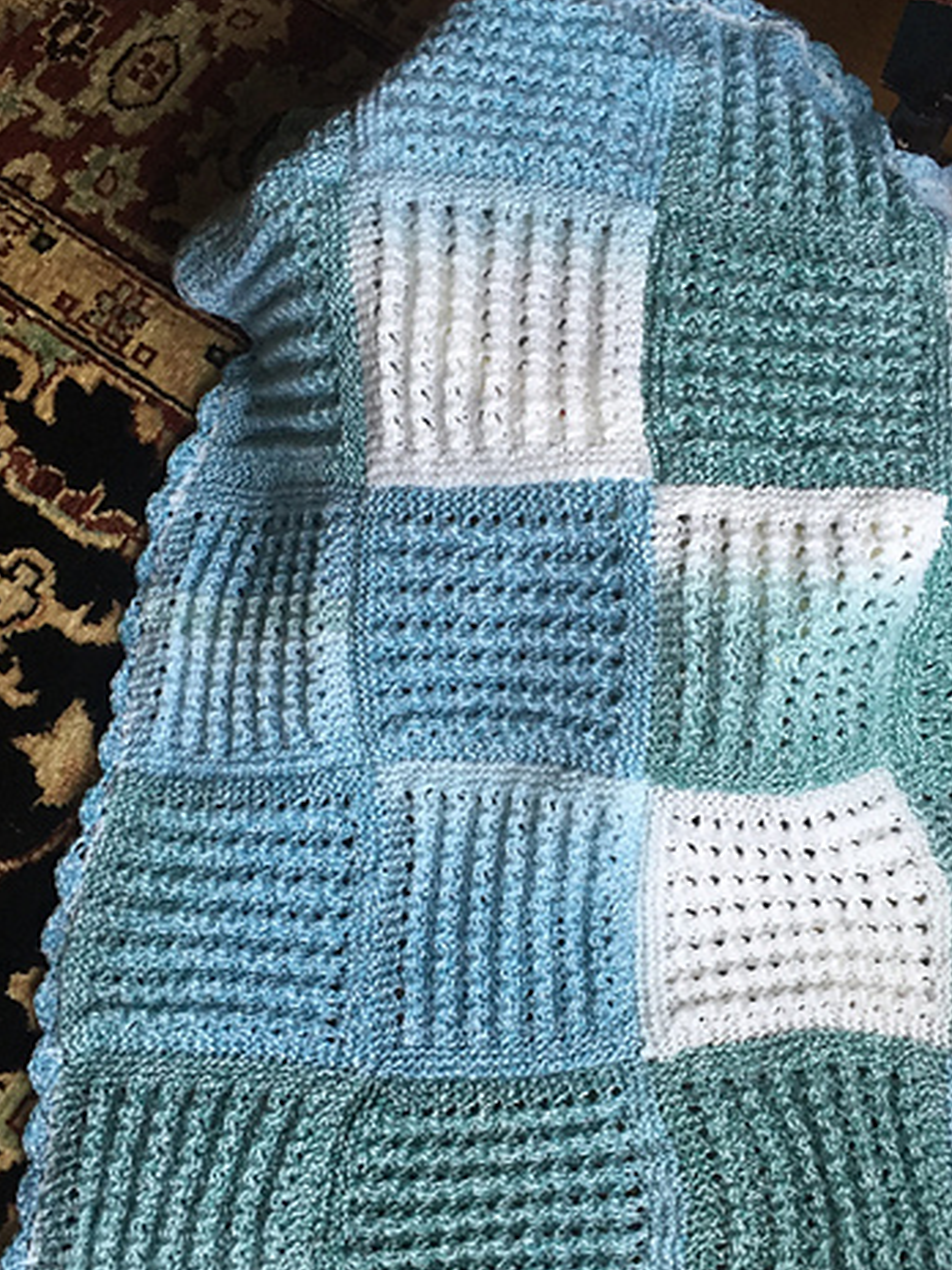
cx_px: 542
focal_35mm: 40
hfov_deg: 35.9
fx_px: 1467
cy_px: 717
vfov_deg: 46.7
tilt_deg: -75.7
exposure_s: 1/33
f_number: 2.2
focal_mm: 4.15
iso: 80
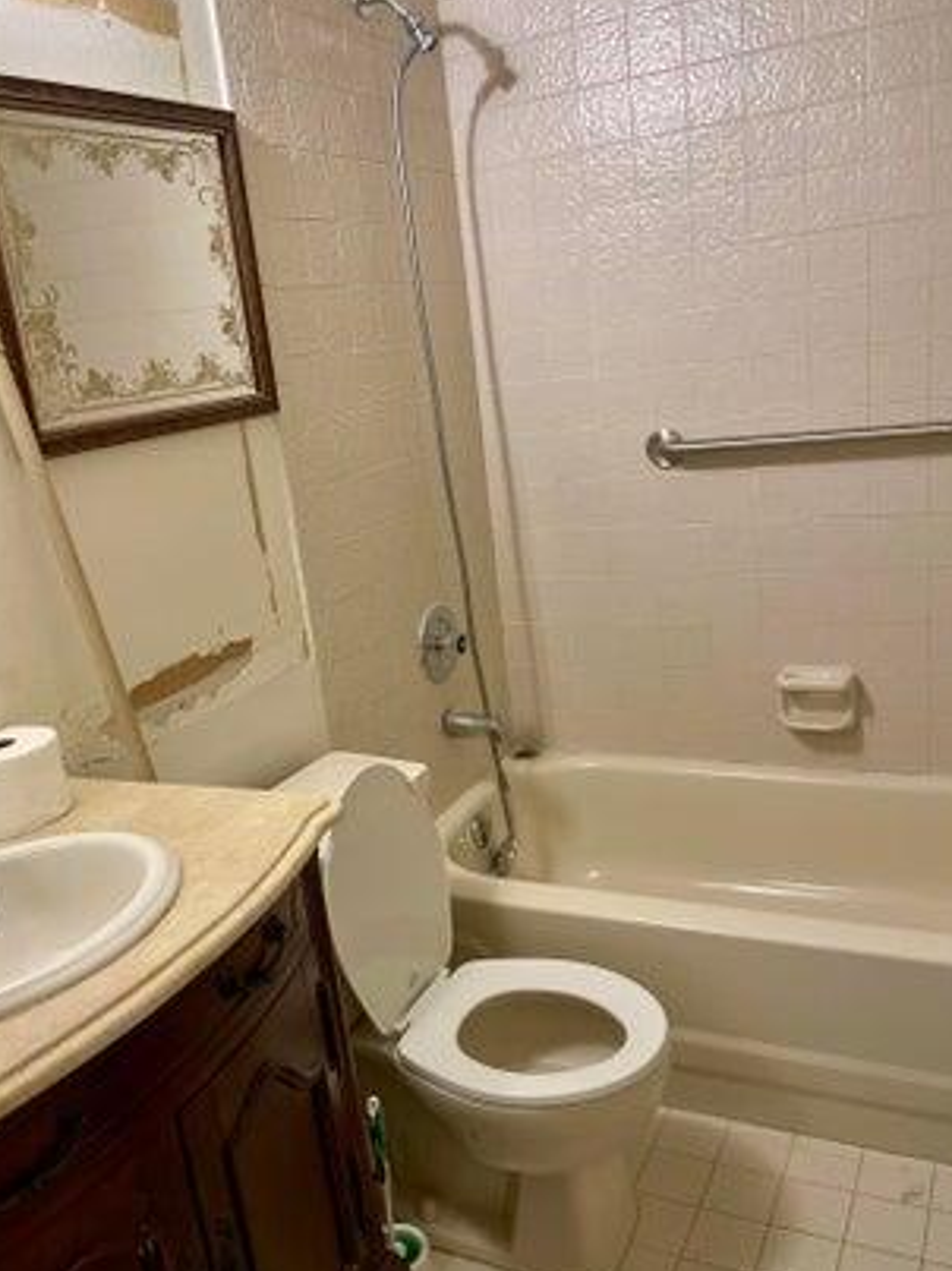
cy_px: 684
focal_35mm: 31
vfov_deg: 58.3
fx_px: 1137
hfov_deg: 45.4
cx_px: 448
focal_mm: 4.2
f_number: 1.6
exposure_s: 1/60
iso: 250
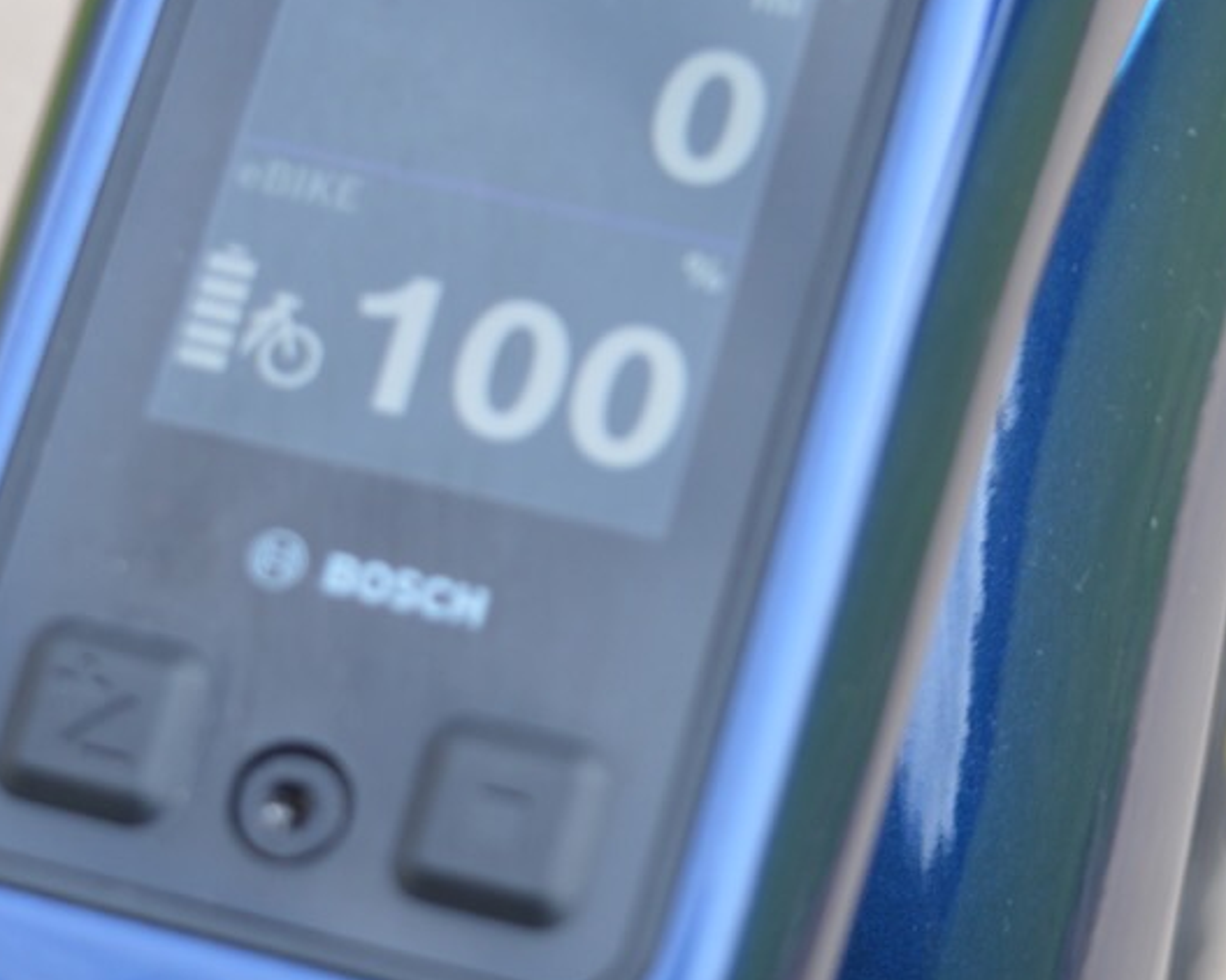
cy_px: 341
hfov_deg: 16.6
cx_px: 625
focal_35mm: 116
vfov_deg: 13.3
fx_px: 4207
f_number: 5.6
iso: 280
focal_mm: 34
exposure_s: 1/125
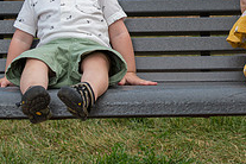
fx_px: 1763
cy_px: -12
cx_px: 177
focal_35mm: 258
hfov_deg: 8.0
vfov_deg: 5.3
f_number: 6.3
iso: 400
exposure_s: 1/250
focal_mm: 92
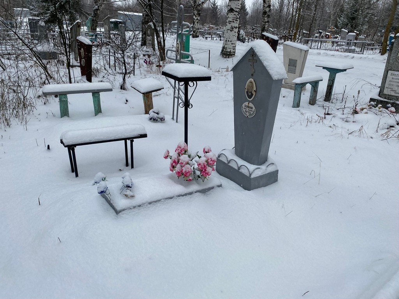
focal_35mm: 26
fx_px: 300
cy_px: 150
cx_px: 200
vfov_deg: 53.1
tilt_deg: -23.6
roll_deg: -2.5
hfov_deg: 67.3
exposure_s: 1/376
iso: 32
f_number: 1.8
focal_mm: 4.25
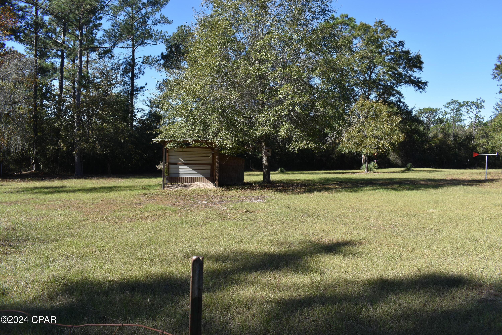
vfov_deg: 47.9
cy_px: 168
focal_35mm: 27
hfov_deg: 67.4
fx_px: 376
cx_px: 251
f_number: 9
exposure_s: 1/320
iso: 200
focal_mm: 18
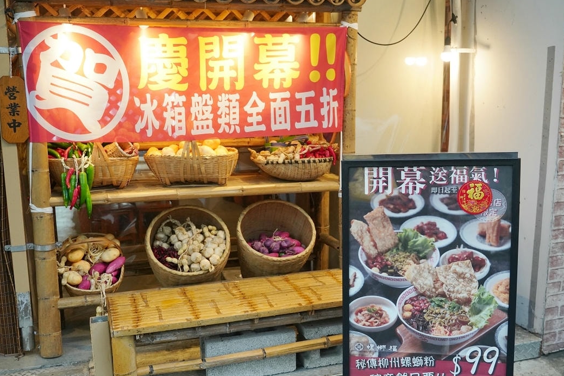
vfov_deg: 35.9
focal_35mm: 37
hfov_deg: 51.9
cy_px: 213
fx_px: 580
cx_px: 289
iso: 1600
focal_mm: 32
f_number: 4
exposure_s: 1/160
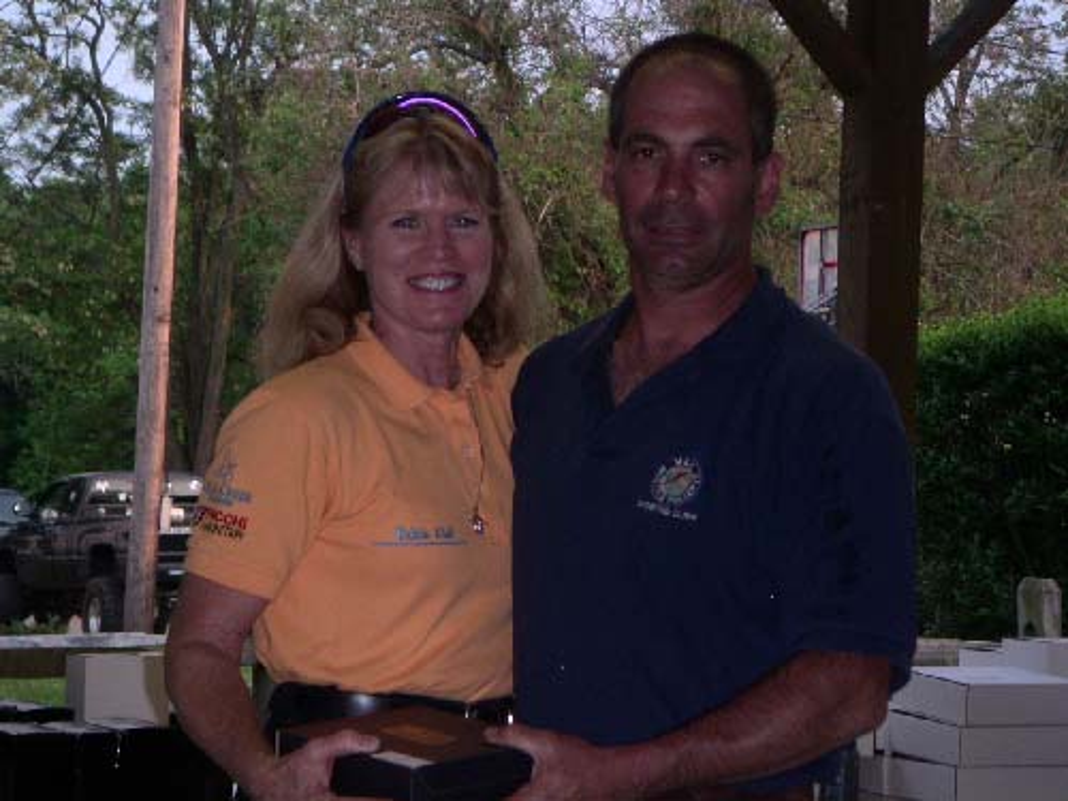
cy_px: 400
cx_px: 534
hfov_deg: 18.0
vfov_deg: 13.6
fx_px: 3363
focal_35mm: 109
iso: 160
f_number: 3.6
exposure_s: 1/100
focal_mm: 16.8
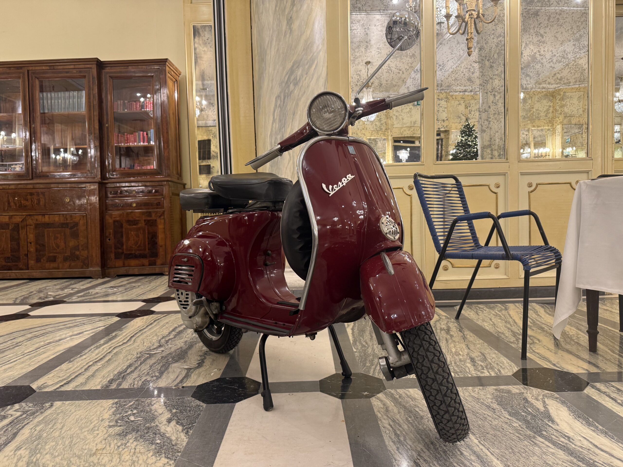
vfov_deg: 56.8
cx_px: 312
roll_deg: +1.7
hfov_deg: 71.6
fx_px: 432
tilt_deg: -2.6
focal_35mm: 24
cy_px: 234
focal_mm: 6.76
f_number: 1.78
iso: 200
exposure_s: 1/50
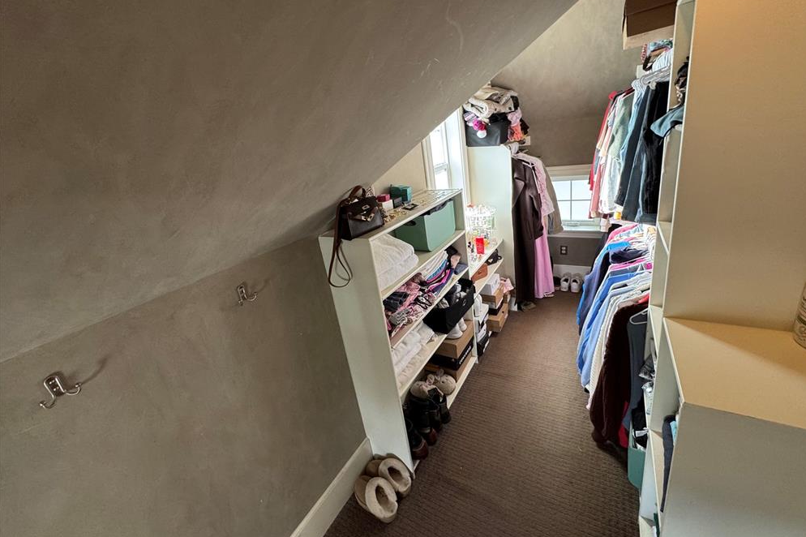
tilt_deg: -18.3
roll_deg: +8.1
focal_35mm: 15
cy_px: 246
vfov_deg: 77.1
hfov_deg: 100.4
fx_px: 336
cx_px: 414
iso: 200
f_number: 2.2
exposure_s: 1/60
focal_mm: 2.22
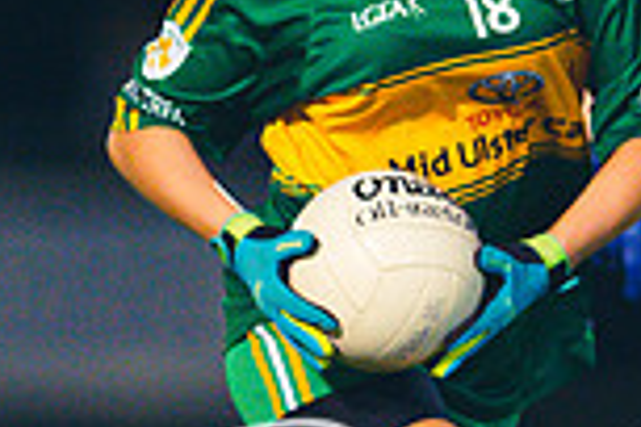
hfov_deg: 1.3
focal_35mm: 1593
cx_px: 353
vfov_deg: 0.9
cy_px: 386
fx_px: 28362
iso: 5000
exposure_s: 1/500
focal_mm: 400
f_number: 2.8
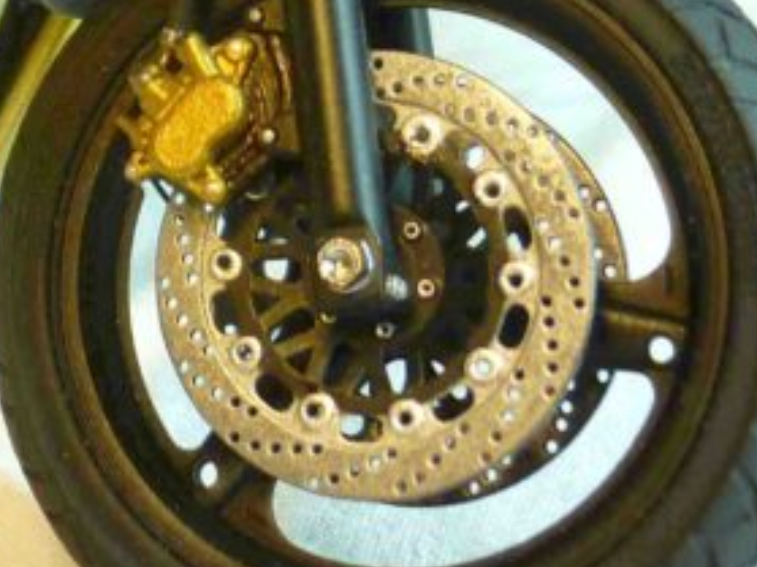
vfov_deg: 11.8
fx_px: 2645
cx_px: -163
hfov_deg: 15.7
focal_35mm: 121
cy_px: -241
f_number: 2.8
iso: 80
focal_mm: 5.5
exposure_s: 1/40
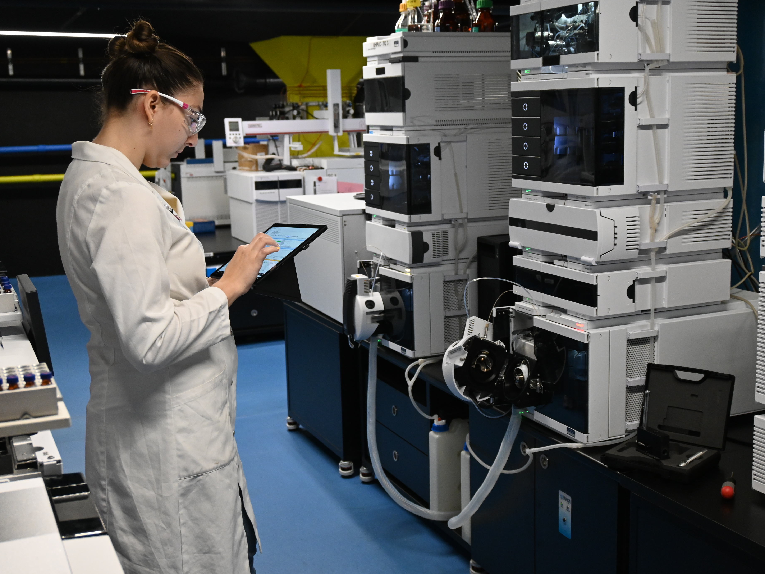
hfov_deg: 41.8
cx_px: 409
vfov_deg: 32.0
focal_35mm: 45
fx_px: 1001
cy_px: 283
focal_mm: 27.5
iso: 1800
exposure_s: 1/125
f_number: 4.5
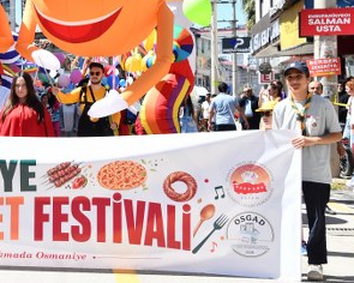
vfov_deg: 17.6
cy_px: 110
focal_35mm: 87
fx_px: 912
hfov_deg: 20.8
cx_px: -50
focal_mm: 38
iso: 1250
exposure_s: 1/4000
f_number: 5
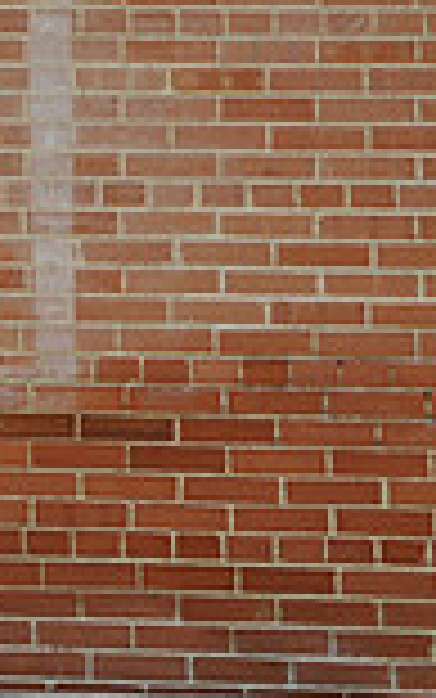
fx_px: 4559
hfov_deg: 5.2
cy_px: 11
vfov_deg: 8.7
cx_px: -850
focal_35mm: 240
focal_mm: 42
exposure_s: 1/160
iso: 200
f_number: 6.3
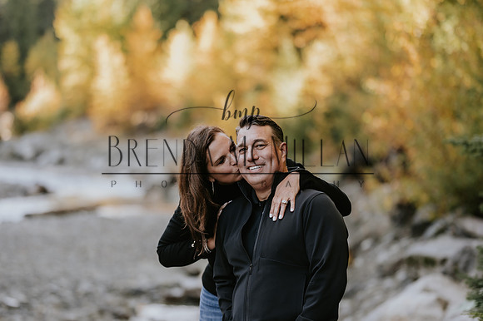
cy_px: 169
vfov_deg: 14.6
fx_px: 1258
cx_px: 220
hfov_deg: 21.7
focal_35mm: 94
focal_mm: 85
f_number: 1.8
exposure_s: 1/1000
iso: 500
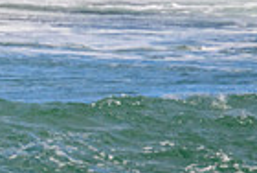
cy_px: -17
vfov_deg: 0.3
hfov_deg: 0.5
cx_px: -269
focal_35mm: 4546
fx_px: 32522
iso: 900
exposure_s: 1/2000
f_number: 11
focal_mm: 800
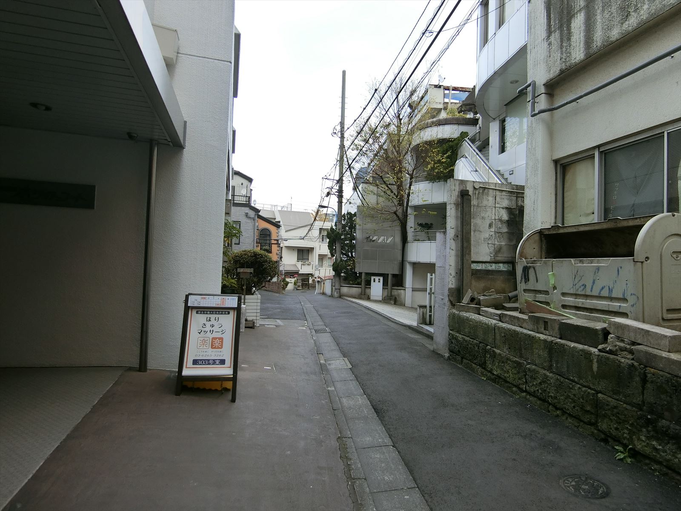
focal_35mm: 19
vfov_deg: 68.7
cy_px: 256
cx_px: 340
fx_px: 374
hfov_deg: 84.7
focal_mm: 4.06
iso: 80
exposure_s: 1/400
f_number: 2.7
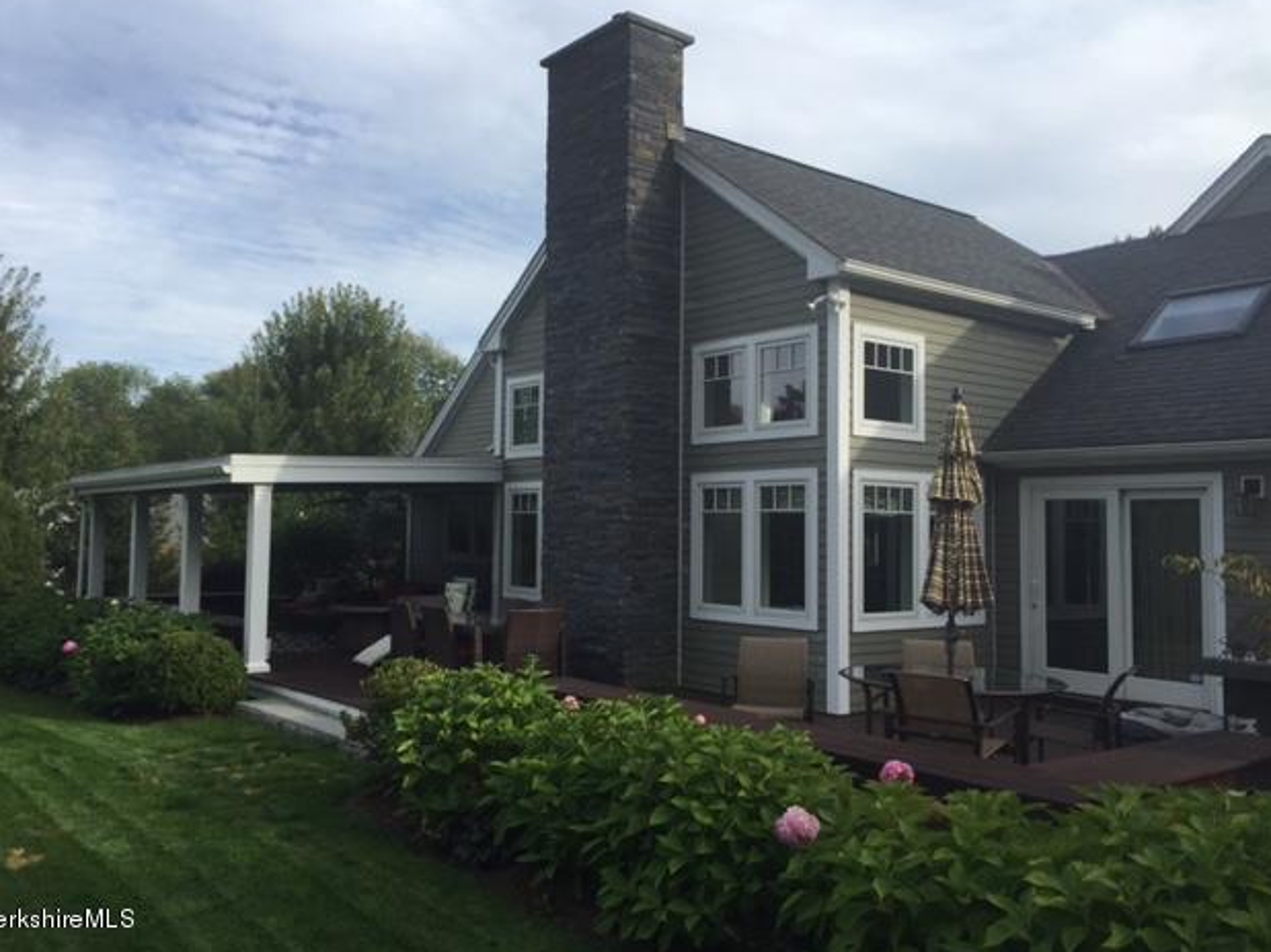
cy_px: 468
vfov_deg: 46.8
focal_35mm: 30
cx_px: 622
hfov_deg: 60.0
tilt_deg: +2.3
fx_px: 1101
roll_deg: -2.1
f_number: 2.2
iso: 32
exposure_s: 1/1319
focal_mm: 4.15
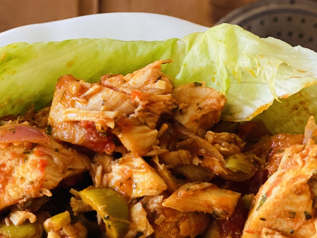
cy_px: 169
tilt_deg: -31.6
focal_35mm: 112
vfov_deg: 13.2
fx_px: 1025
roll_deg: -2.2
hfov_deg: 17.6
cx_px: 126
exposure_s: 1/50
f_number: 2
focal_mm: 6
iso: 160
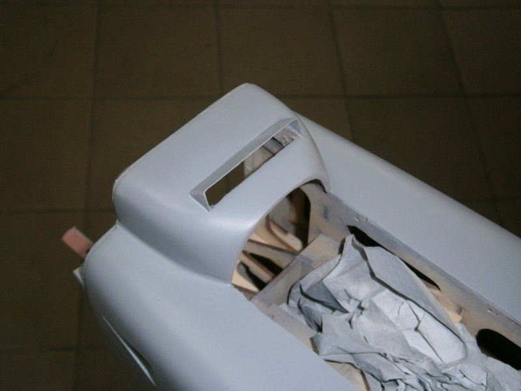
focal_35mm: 47
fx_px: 707
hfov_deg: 40.4
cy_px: 196
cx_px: 260
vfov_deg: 30.9
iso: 125
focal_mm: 8.3
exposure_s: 1/40
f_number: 3.4
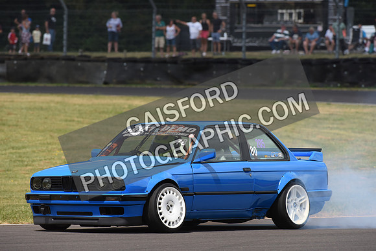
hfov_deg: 5.2
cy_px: 126
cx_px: 188
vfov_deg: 3.4
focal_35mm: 400
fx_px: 4179
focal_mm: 400
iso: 1400
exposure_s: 1/1000
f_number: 8
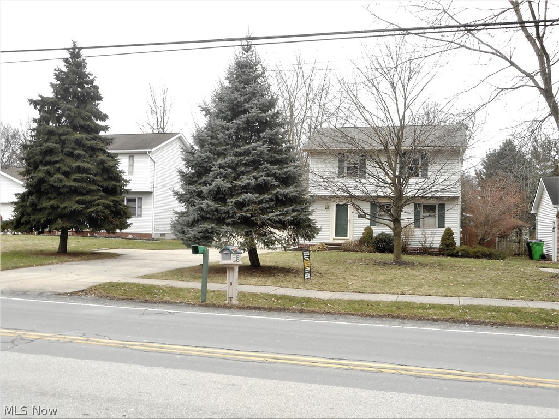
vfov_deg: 36.8
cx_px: 280
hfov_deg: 47.9
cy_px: 210
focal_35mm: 39
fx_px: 630
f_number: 4.5
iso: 140
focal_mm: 6.9
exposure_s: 1/30
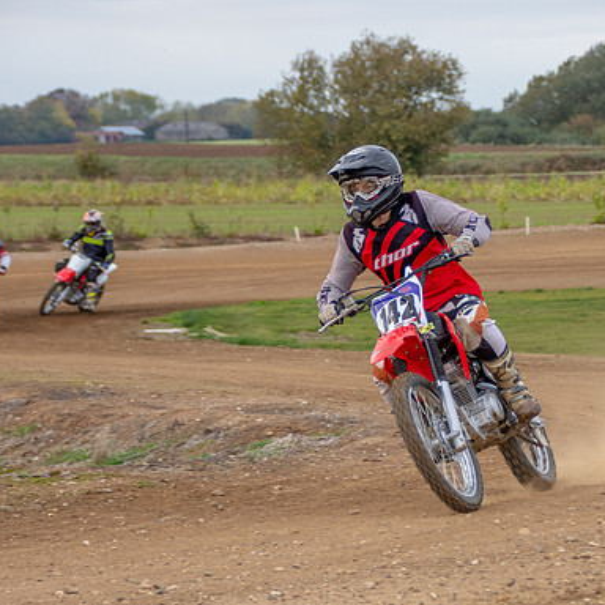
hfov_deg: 7.3
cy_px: 344
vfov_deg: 7.3
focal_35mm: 239
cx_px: 450
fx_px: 4726
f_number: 6.3
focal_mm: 102
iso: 400
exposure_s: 1/400
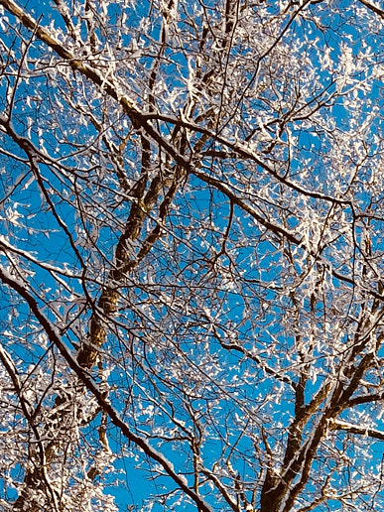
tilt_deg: +49.3
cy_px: 651
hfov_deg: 15.3
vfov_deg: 20.1
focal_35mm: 90
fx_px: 1331
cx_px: 564
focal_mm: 4.15
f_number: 2.2
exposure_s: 1/1412
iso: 32
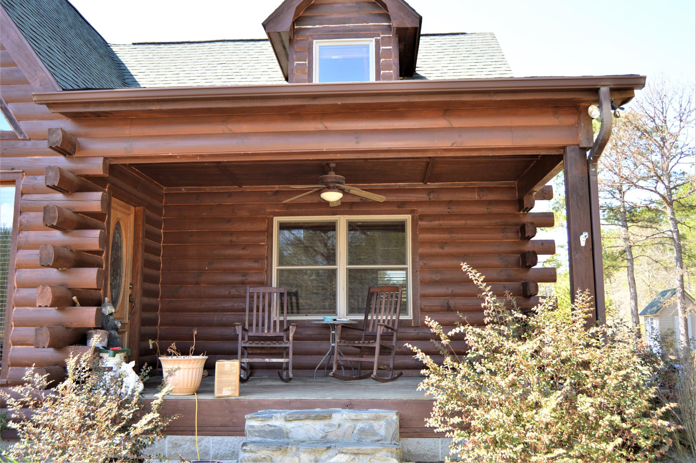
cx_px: 348
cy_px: 232
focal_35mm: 30
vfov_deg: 43.5
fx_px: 579
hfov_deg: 62.0
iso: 100
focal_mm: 20
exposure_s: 1/125
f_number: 4
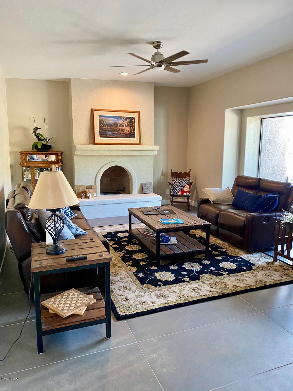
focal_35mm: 26
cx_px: 146
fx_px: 293
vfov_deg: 67.3
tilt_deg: -8.9
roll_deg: -0.3
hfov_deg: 53.1
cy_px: 196
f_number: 1.8
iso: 160
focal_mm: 4.25
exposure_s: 1/60
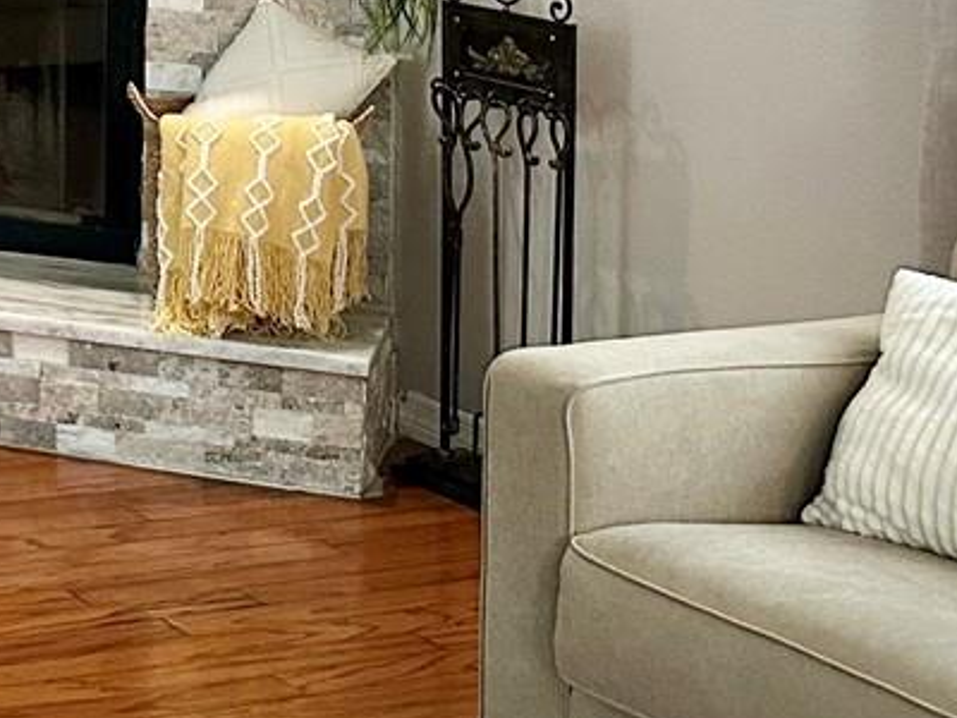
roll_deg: -0.5
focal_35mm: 96
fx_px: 2654
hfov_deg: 17.6
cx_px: -612
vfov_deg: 14.5
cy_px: -299
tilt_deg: -1.9
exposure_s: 1/60
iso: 400
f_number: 1.78
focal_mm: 6.86
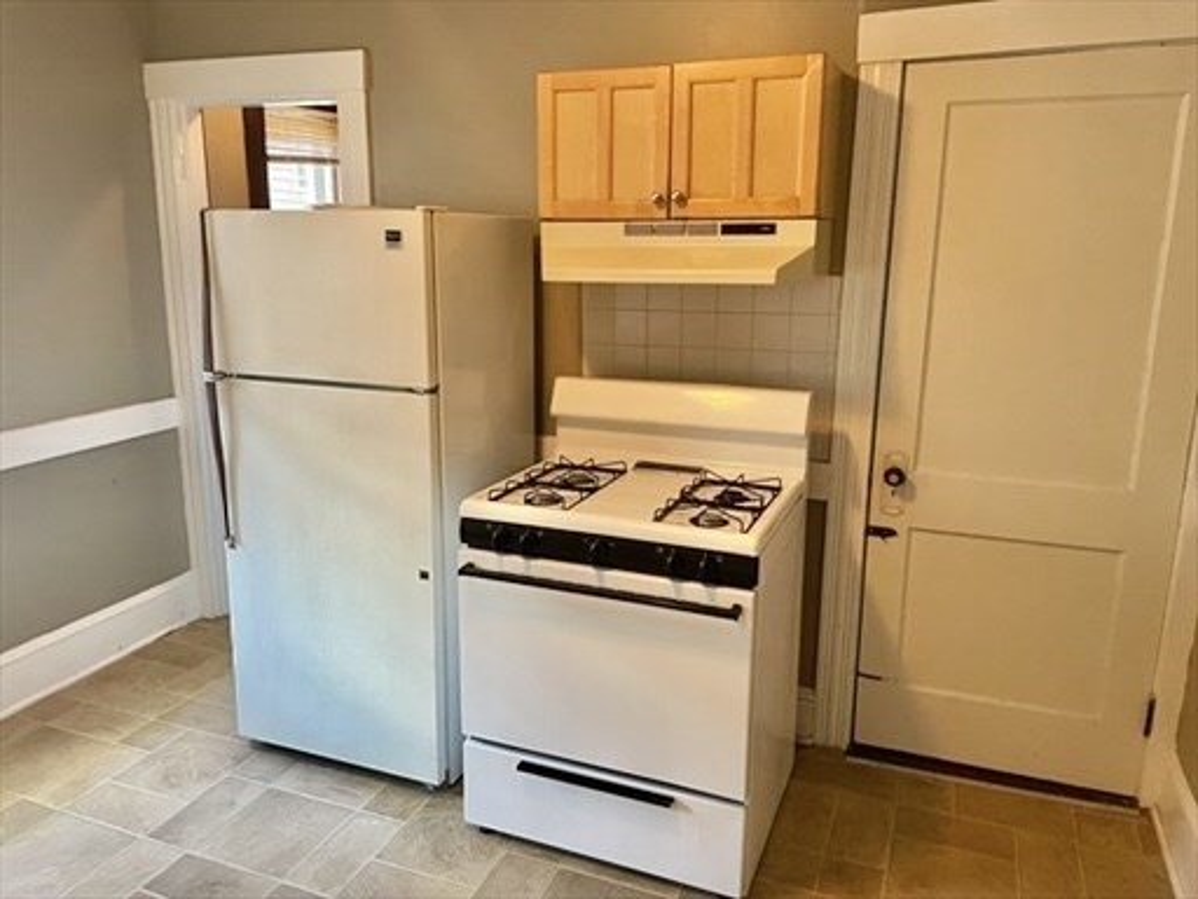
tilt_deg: -13.3
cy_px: 450
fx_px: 900
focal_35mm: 26
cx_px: 599
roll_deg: +0.2
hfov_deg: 67.3
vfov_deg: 53.1
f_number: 1.6
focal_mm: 4.2
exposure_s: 1/60
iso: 200
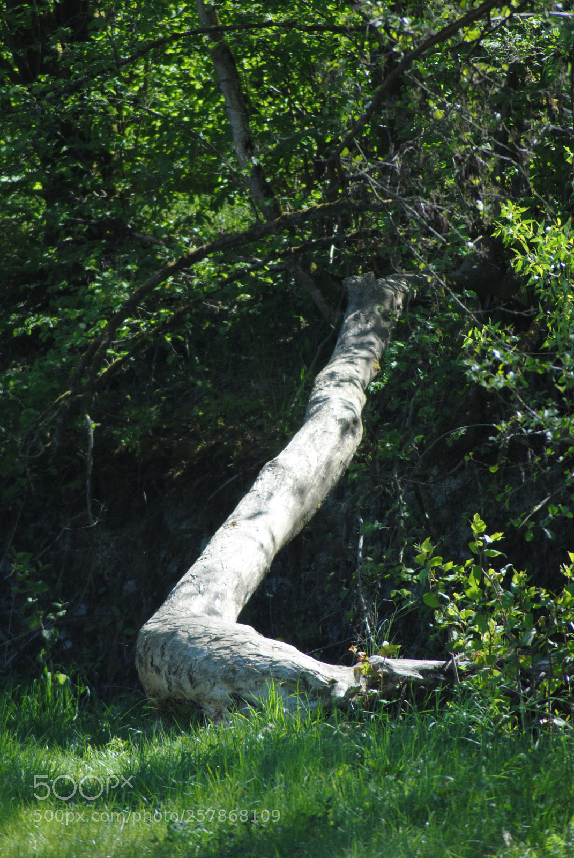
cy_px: 429
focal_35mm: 390
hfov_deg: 3.5
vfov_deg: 5.3
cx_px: 287
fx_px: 9301
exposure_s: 1/500
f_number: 5
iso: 200
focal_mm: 260
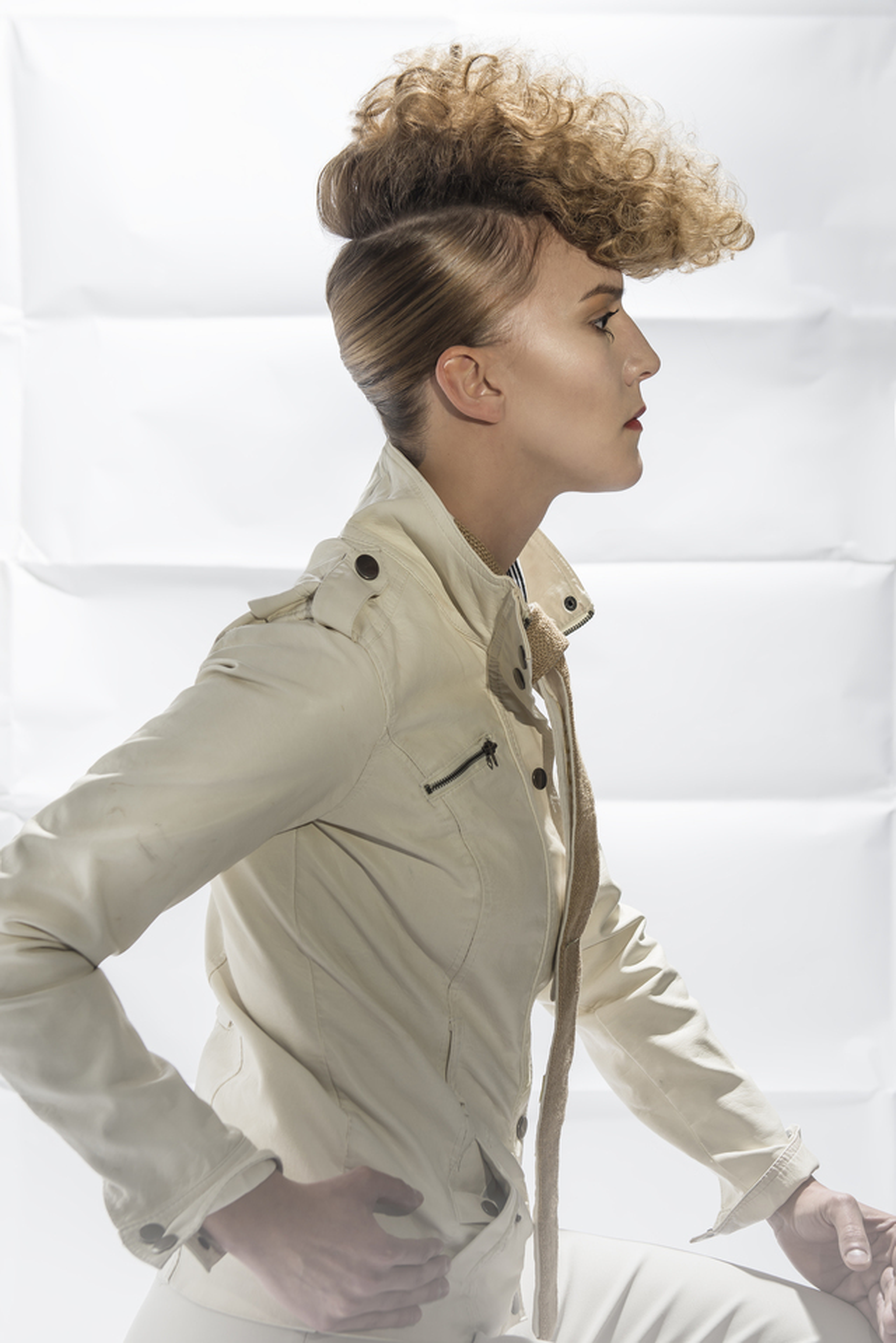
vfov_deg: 39.6
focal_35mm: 50
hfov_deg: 27.0
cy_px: 672
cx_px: 448
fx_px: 1865
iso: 50
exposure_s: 1/250
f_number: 4.8
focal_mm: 50
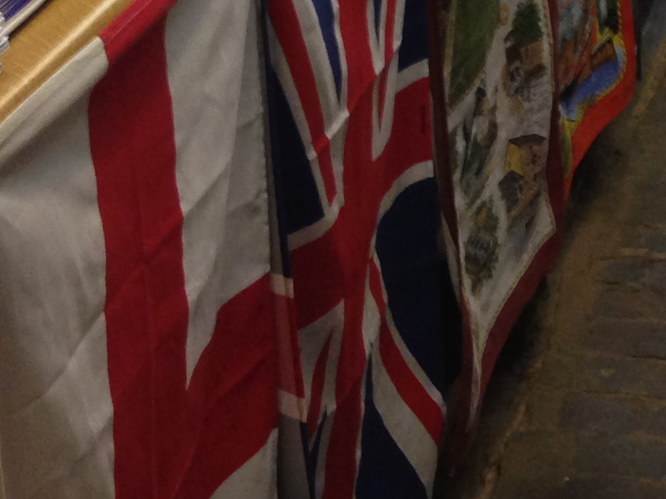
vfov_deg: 10.3
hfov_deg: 14.3
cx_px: 731
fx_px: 2597
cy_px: -423
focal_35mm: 135
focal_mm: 4.13
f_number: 2.4
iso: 125
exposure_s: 1/20
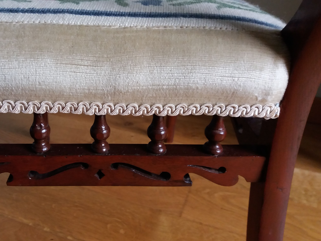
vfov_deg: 38.6
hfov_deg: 49.4
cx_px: 110
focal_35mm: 37
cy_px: 105
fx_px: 343
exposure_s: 1/20
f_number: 1.9
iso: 160
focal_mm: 3.7
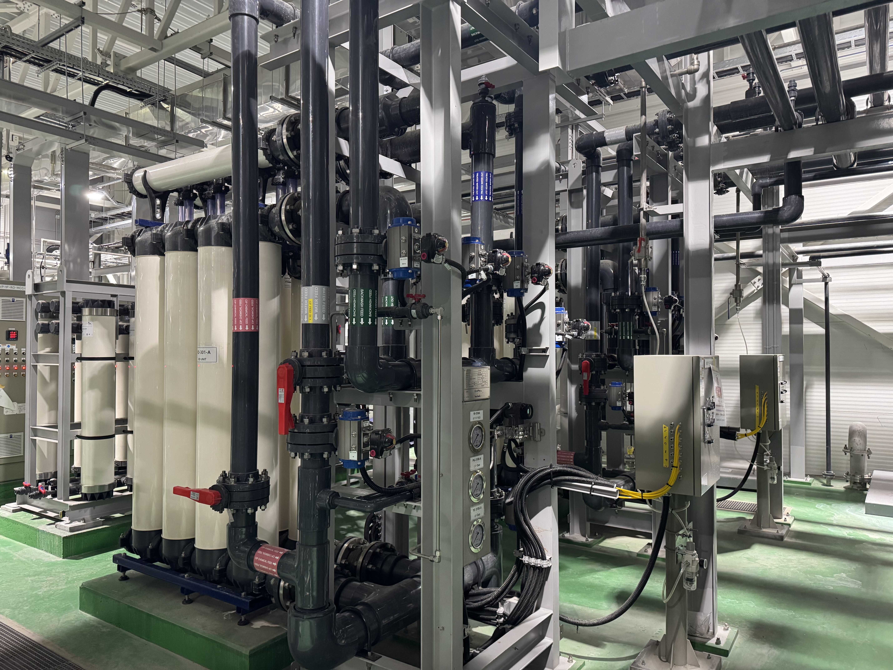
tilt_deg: +1.2
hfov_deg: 71.6
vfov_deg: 56.8
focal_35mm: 24
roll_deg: +0.0
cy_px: 335
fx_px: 619
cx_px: 446
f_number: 1.78
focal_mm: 6.76
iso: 500
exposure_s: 1/50
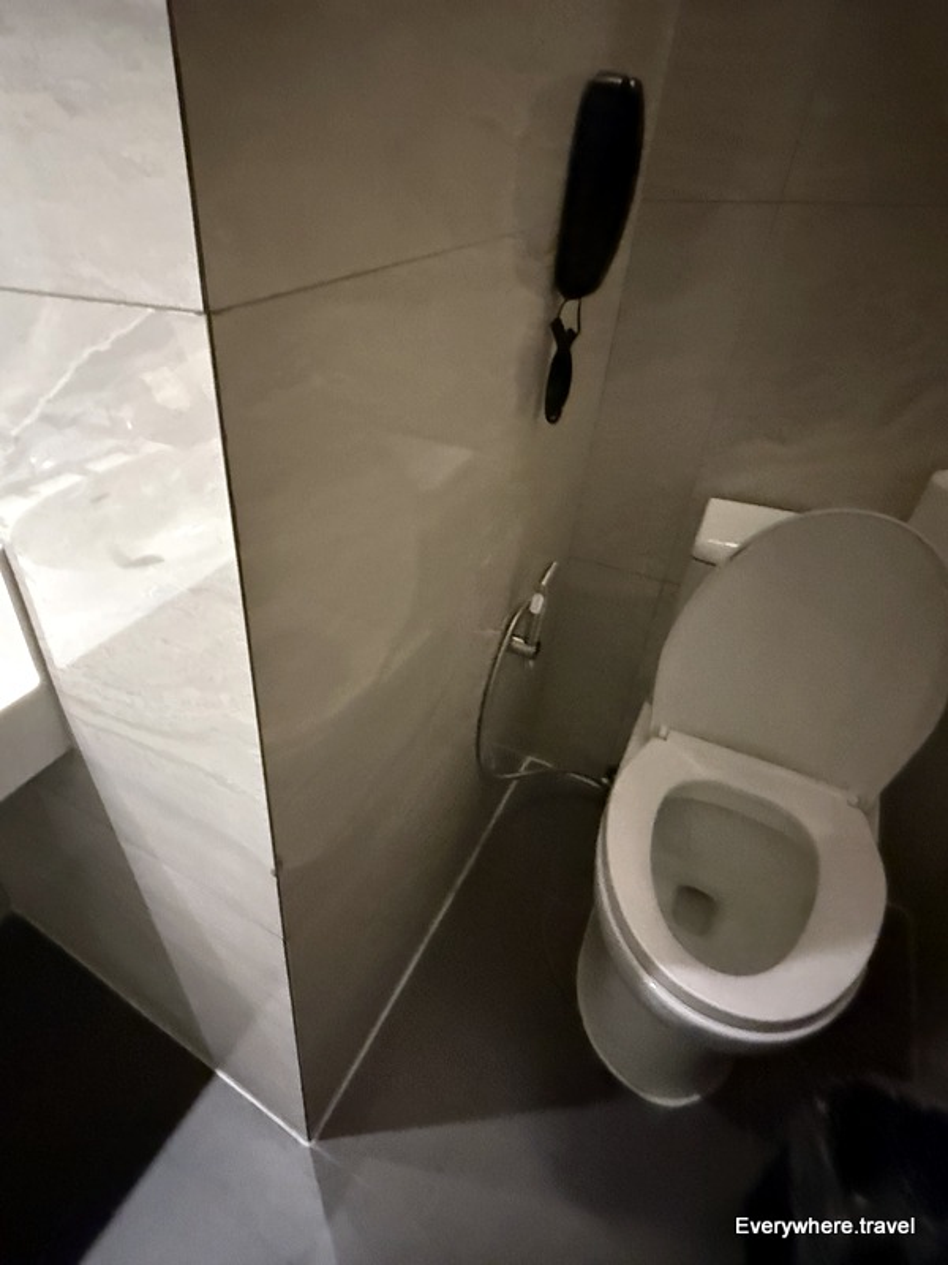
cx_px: 474
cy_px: 632
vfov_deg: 102.1
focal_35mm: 14
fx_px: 511
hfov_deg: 85.7
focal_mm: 2.22
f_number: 2.2
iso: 1600
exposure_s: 1/40
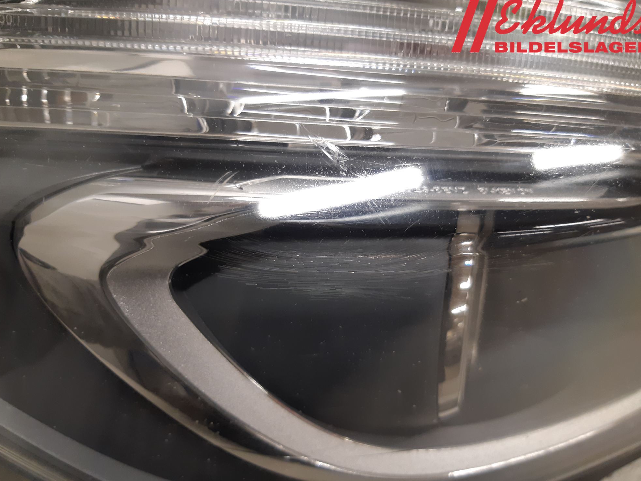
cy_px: 247
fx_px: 500
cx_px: 318
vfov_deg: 51.3
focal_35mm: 27
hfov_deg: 65.3
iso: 100
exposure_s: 1/50
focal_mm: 3.93
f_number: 1.7
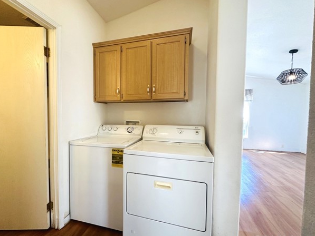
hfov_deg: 98.0
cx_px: 147
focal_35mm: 15
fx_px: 137
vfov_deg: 81.7
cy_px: 122
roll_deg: -0.7
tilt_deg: -2.0
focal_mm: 2.22
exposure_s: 1/120
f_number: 2.2
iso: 250
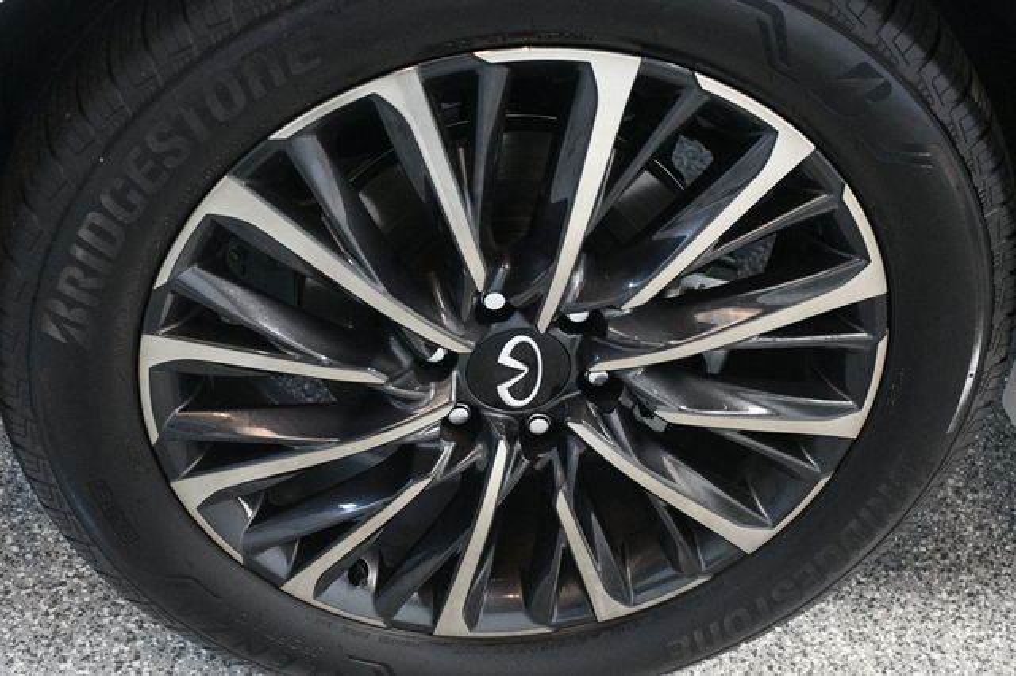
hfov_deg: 38.9
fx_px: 1439
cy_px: 338
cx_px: 508
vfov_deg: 26.5
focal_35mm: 51
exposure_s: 1/60
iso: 4500
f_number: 4.2
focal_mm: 34
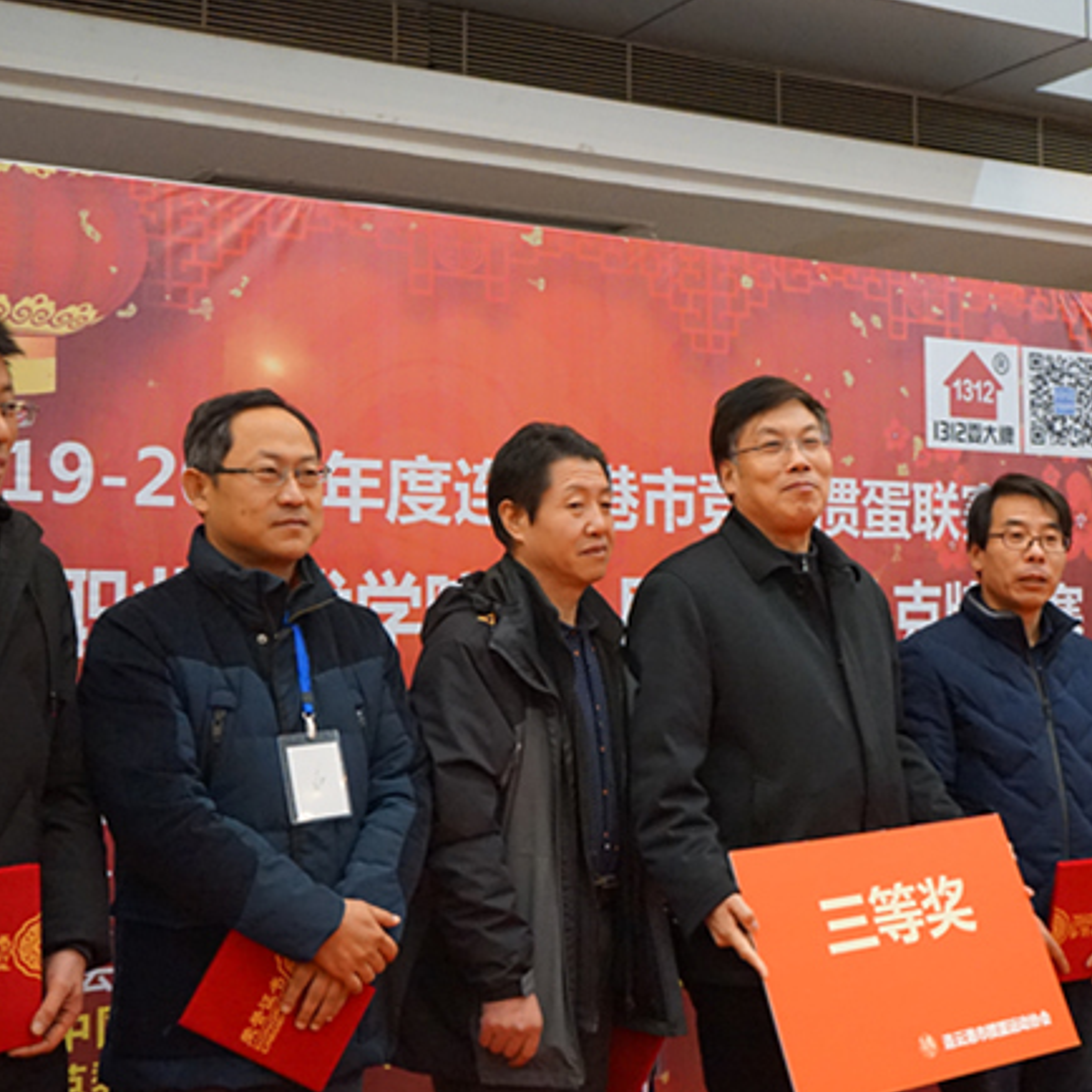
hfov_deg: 32.1
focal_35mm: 53
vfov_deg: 32.2
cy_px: 528
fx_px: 1892
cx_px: 674
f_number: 4
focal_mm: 33
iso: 6400
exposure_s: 1/60
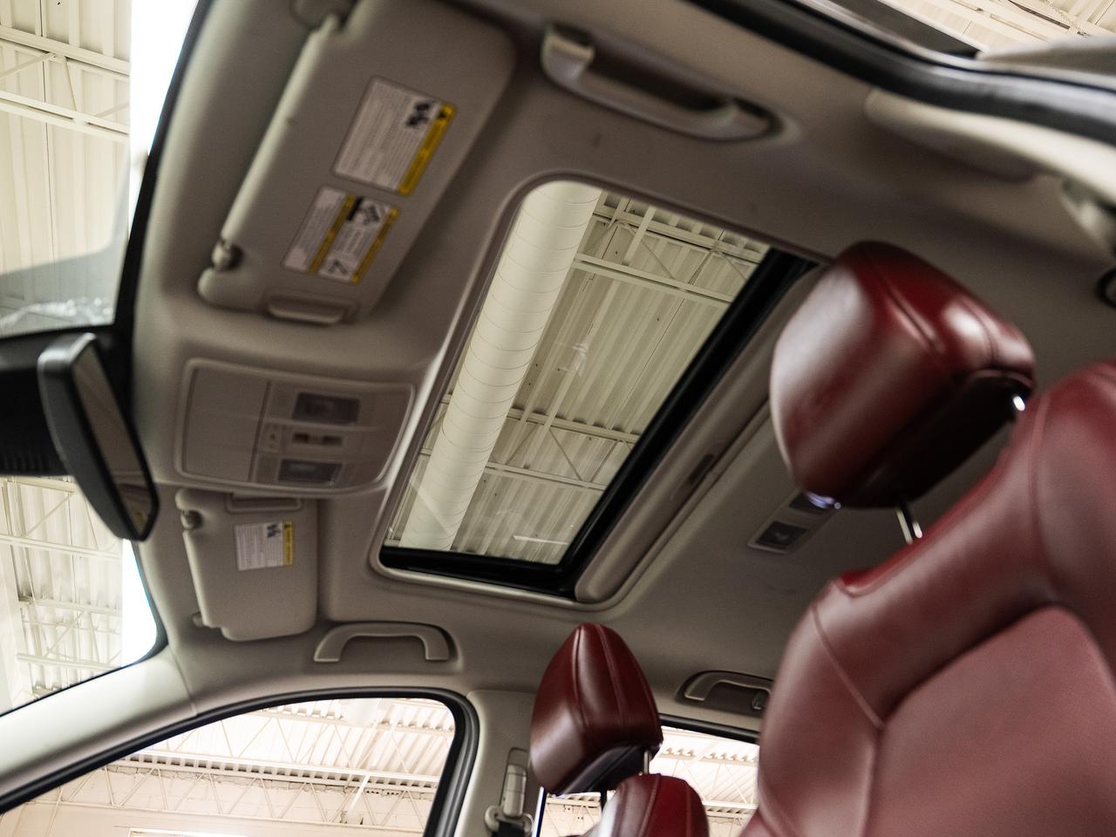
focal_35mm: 26
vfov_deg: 53.1
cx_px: 558
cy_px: 418
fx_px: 837
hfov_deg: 67.4
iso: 500
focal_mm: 24
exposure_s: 1/50
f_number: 2.8
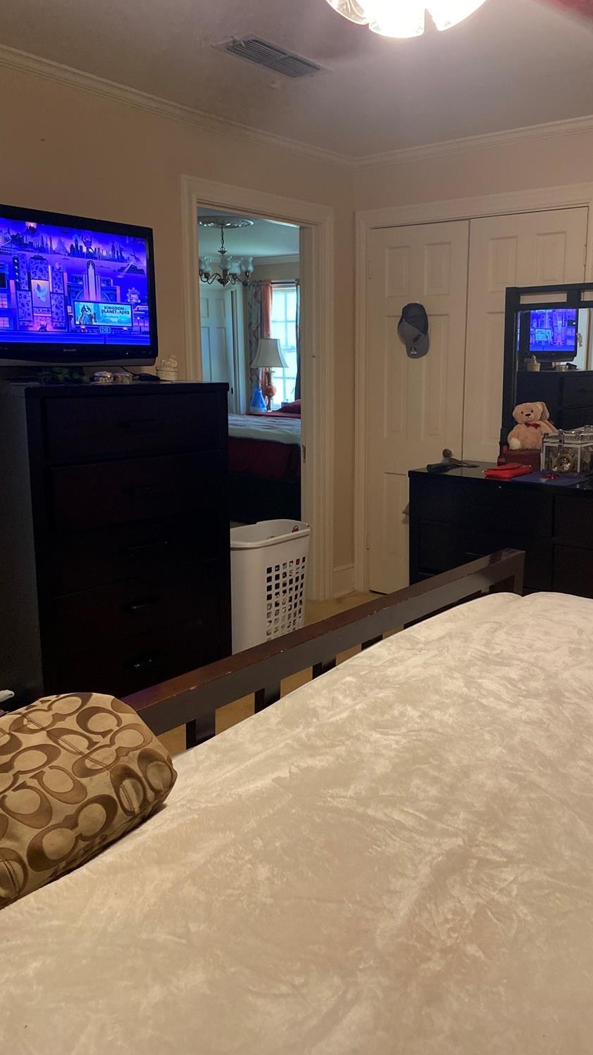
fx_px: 810
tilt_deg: -11.6
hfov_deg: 39.7
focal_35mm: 29
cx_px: 394
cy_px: 518
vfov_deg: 66.1
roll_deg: -1.1
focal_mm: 4.25
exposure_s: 1/60
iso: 320
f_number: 1.8
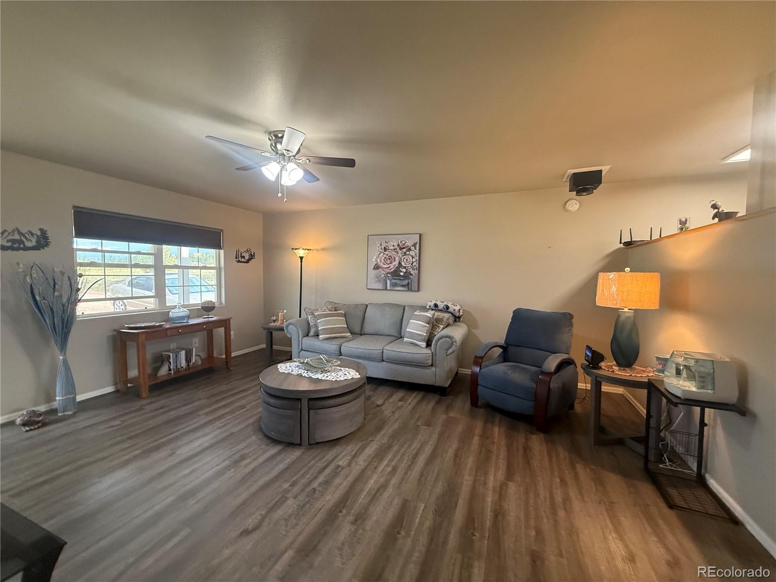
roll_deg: -1.0
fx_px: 314
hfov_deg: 102.1
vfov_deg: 85.7
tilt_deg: -1.8
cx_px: 388
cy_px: 291
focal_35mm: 14
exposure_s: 1/120
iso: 500
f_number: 2.2
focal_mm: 2.22
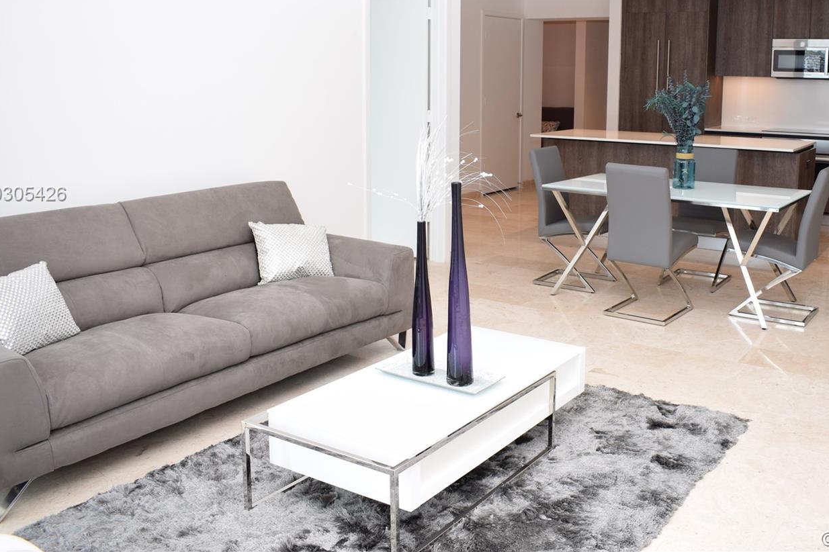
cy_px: 195
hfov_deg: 54.0
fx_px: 806
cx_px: 501
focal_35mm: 35
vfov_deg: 37.5
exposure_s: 1/100
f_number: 5
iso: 400
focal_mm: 18
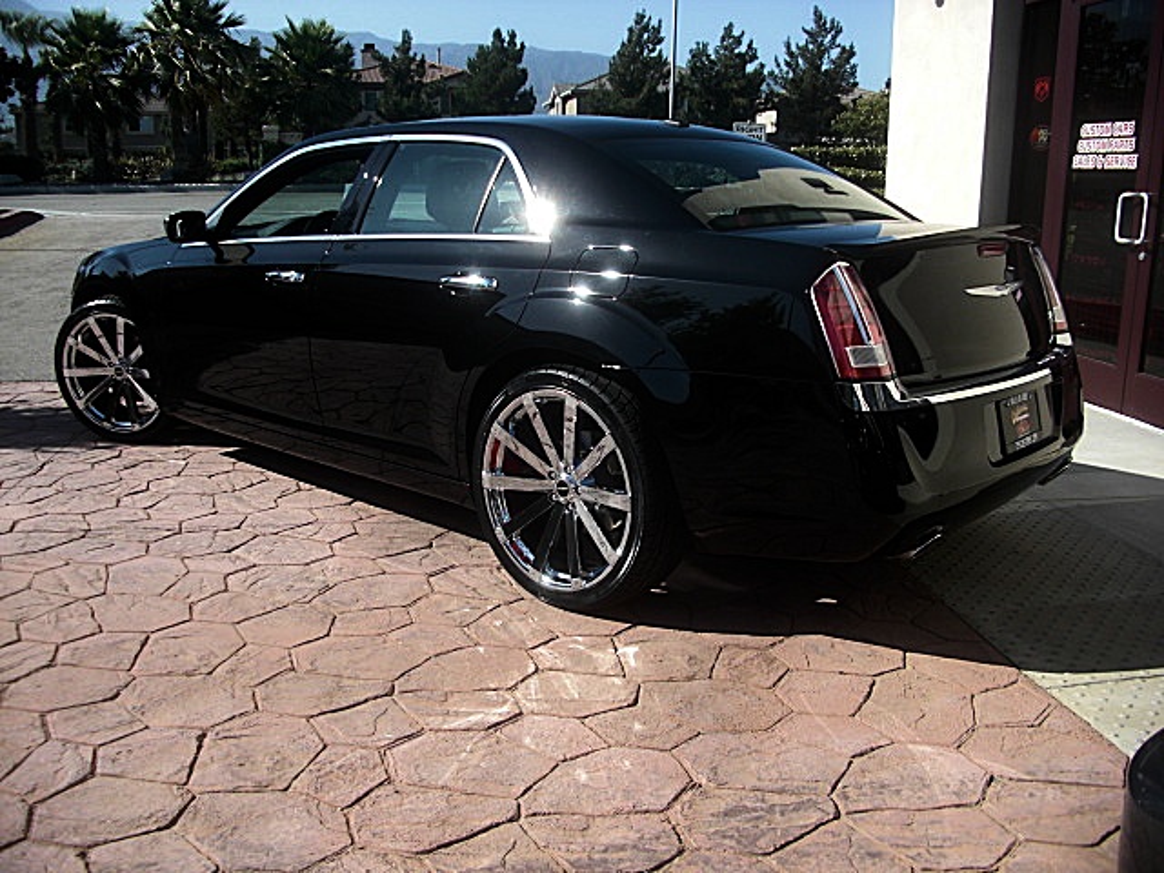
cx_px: 582
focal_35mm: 36
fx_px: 1211
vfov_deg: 39.7
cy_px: 436
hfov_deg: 51.4
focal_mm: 6.3
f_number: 2.8
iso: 50
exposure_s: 1/640
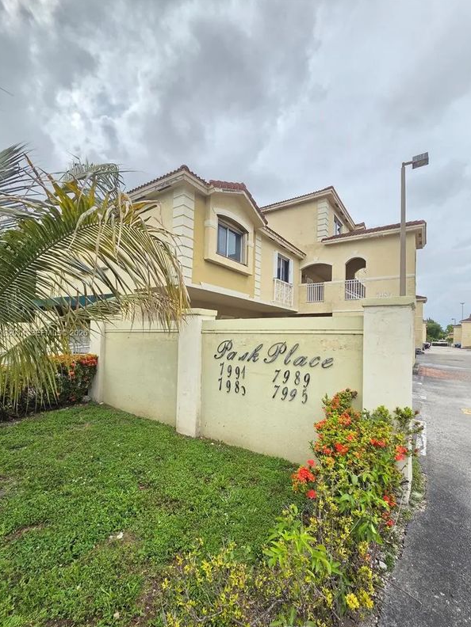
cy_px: 334
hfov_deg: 85.7
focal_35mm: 14
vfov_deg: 101.9
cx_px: 237
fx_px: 254
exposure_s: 1/1142
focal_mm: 2.2
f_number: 2.2
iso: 50
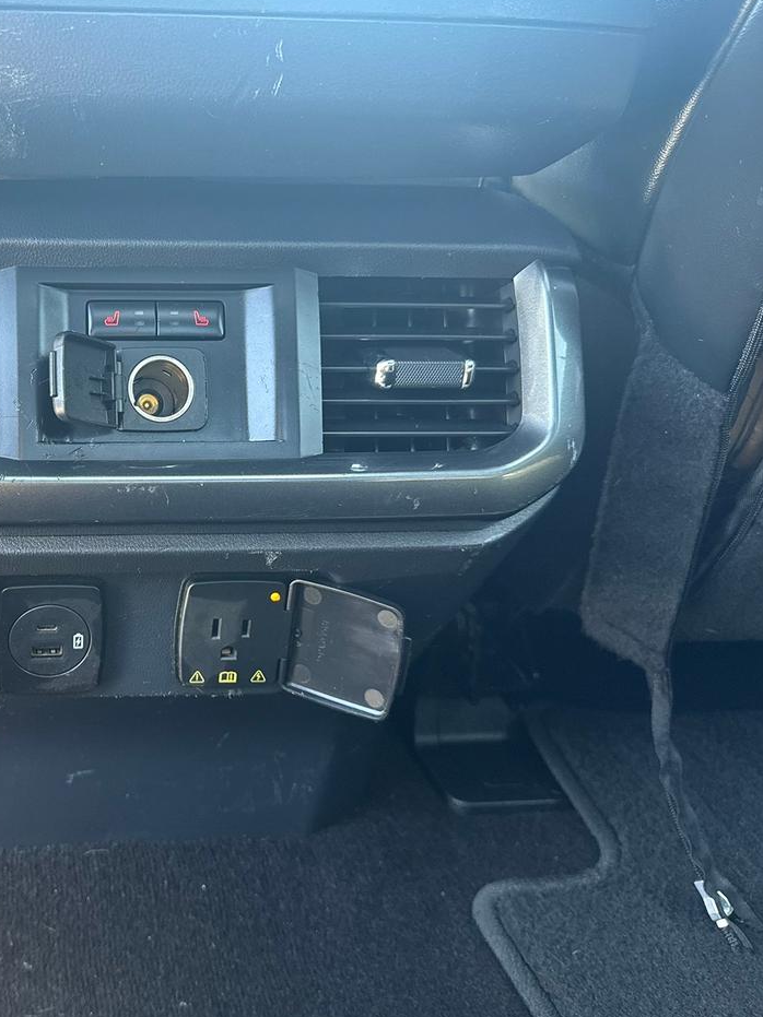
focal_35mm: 33
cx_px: 91
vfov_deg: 55.4
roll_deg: -4.6
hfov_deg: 40.1
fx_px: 970
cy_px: 499
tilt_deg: -23.1
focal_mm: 6.76
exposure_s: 1/60
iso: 250
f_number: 1.78
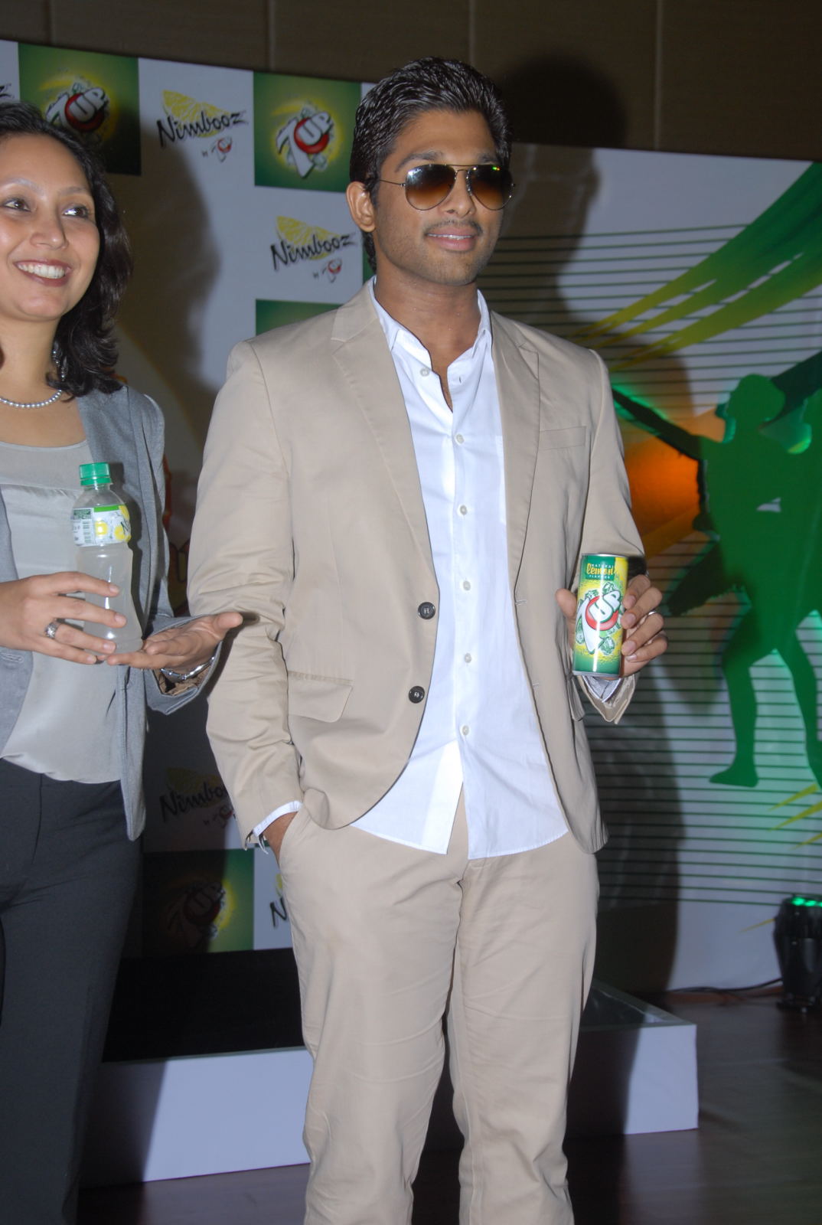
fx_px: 2045
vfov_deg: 33.3
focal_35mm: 60
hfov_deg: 22.7
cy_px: 612
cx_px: 411
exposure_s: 1/125
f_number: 7.1
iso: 250
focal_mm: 40
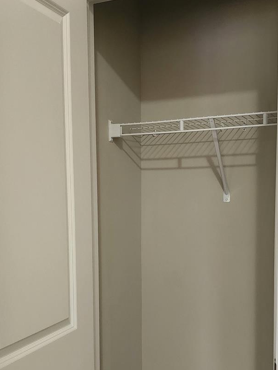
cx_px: 132
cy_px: 241
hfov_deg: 32.9
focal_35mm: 44
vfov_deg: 42.5
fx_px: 471
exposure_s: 1/120
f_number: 1.8
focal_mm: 6.4
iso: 640
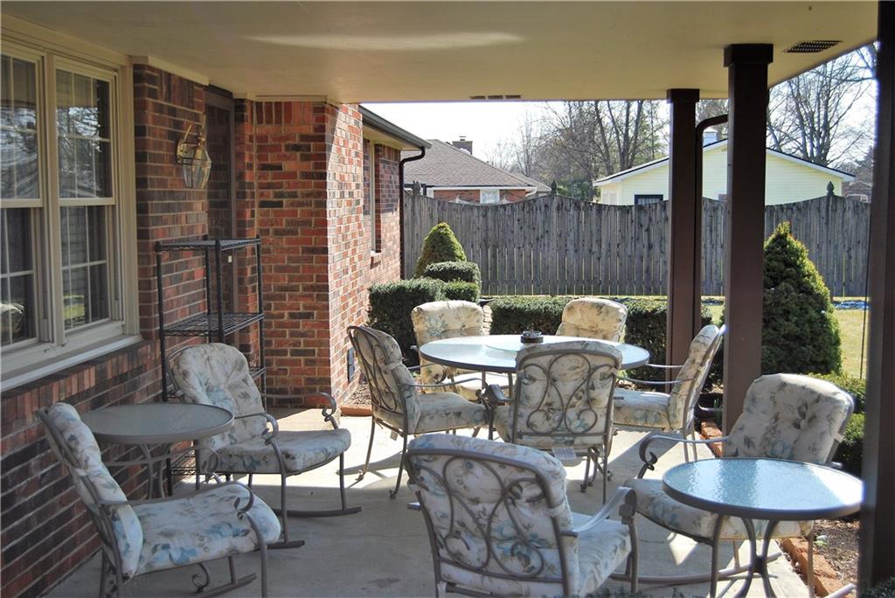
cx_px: 448
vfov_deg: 31.9
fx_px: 1045
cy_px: 299
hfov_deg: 46.4
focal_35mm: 42
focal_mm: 28
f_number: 4.2
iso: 200
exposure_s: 1/640
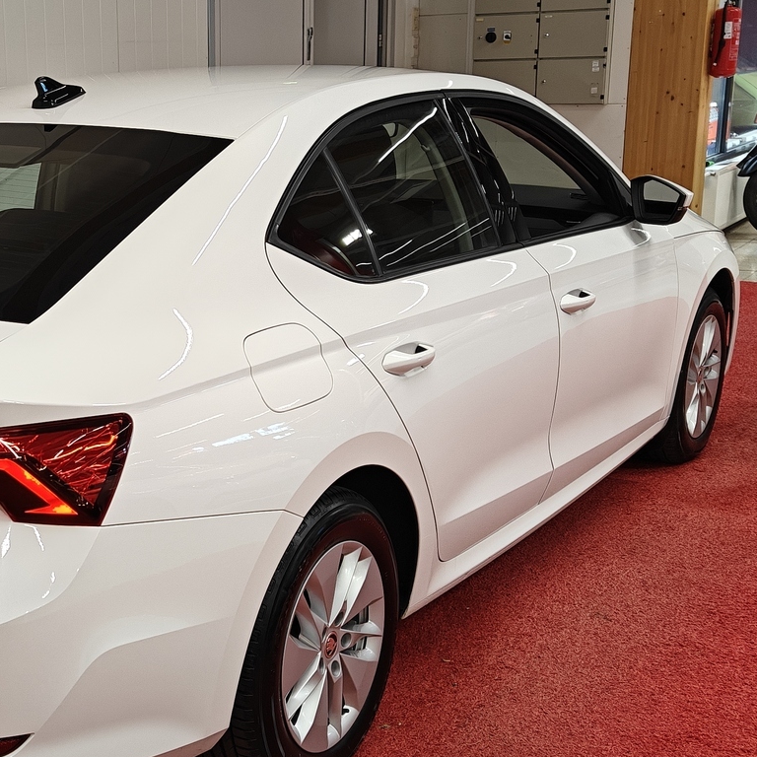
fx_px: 1311
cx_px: 81
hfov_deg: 30.8
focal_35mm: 53
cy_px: 413
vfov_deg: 32.2
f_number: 1.8
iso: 80
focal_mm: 5.59
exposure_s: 1/100
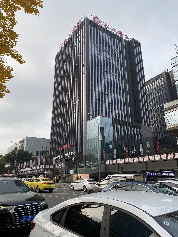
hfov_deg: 53.1
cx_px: 89
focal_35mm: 26
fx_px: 178
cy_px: 118
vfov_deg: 67.3
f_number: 1.8
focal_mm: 4.25
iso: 32
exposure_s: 1/1346
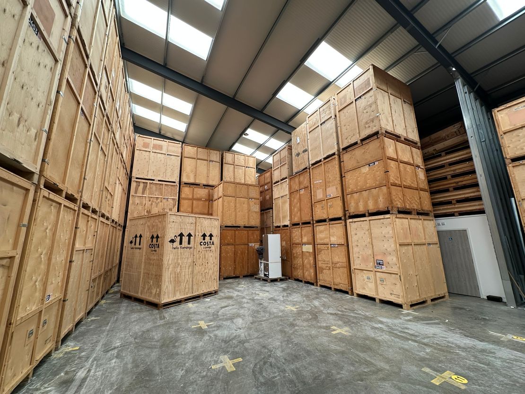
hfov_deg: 102.1
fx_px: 212
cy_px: 197
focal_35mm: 14
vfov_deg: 85.7
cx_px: 262
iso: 64
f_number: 2.2
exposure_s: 1/99
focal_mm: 2.22
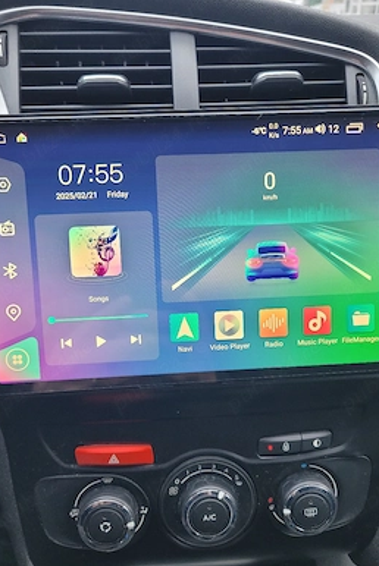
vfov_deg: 65.4
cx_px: 190
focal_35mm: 28
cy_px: 279
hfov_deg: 46.5
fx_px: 441
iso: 200
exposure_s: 1/100
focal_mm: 5.4
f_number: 1.8
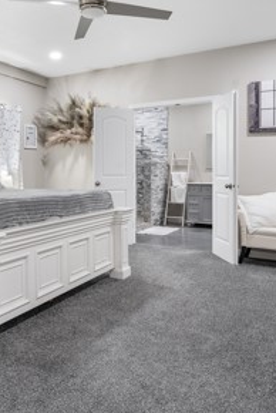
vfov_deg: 59.2
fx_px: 356
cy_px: 148
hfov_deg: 42.0
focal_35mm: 31
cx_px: 98
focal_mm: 15
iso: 250
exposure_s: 1.6
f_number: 9
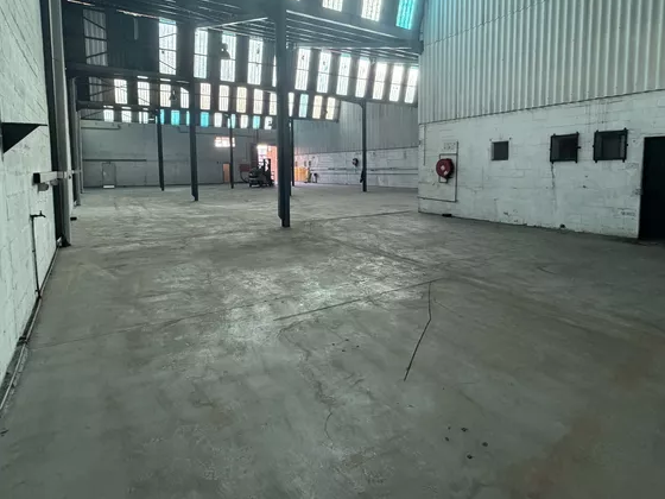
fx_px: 384
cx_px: 337
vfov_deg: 65.2
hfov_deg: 81.7
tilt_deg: -4.0
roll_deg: +1.1
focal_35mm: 20
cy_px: 195
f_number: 2.2
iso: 320
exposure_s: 1/121
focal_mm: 2.22
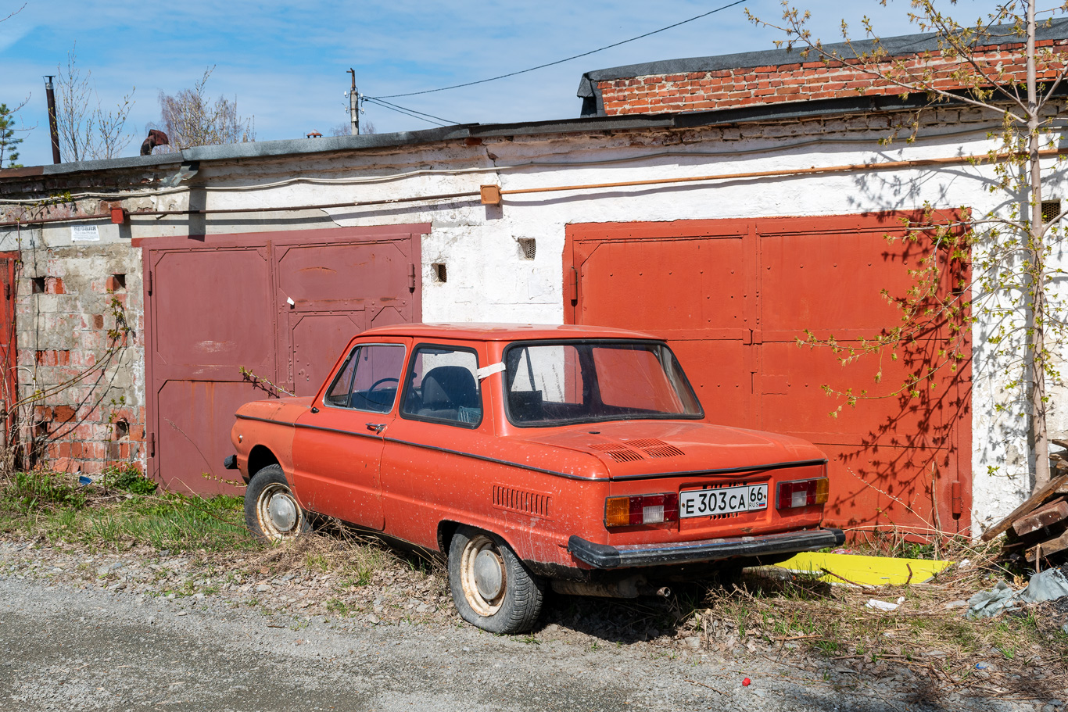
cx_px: 534
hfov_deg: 51.3
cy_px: 356
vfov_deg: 35.5
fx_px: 1113
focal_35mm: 38
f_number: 10
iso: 100
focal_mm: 25
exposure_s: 1/400
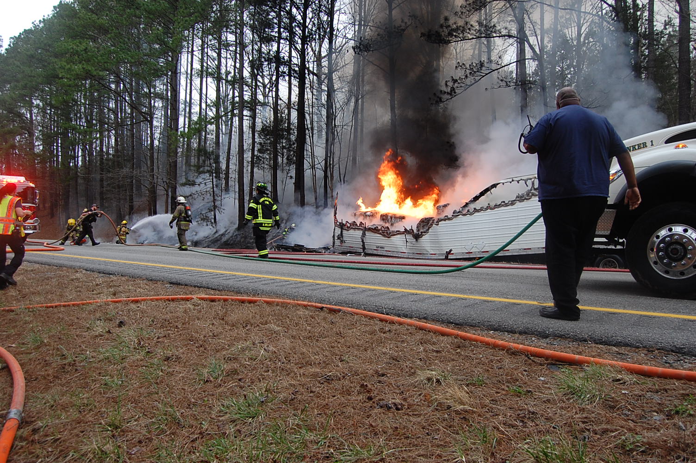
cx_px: 348
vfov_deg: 47.8
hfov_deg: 67.4
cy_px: 232
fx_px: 522
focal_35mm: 27
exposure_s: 1/125
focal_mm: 18
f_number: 5.6
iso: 400
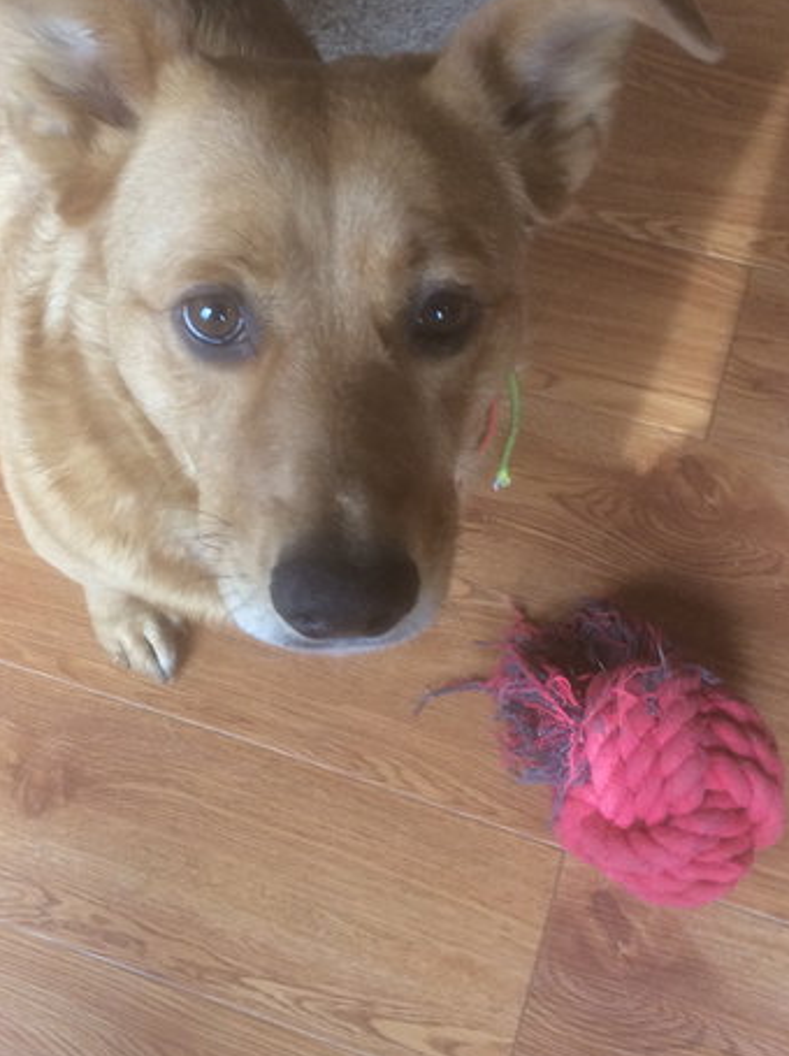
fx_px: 1432
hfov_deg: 30.8
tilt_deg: -63.5
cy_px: 433
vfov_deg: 40.3
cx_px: 353
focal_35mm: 47
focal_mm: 3.3
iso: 64
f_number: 2.4
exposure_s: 1/24
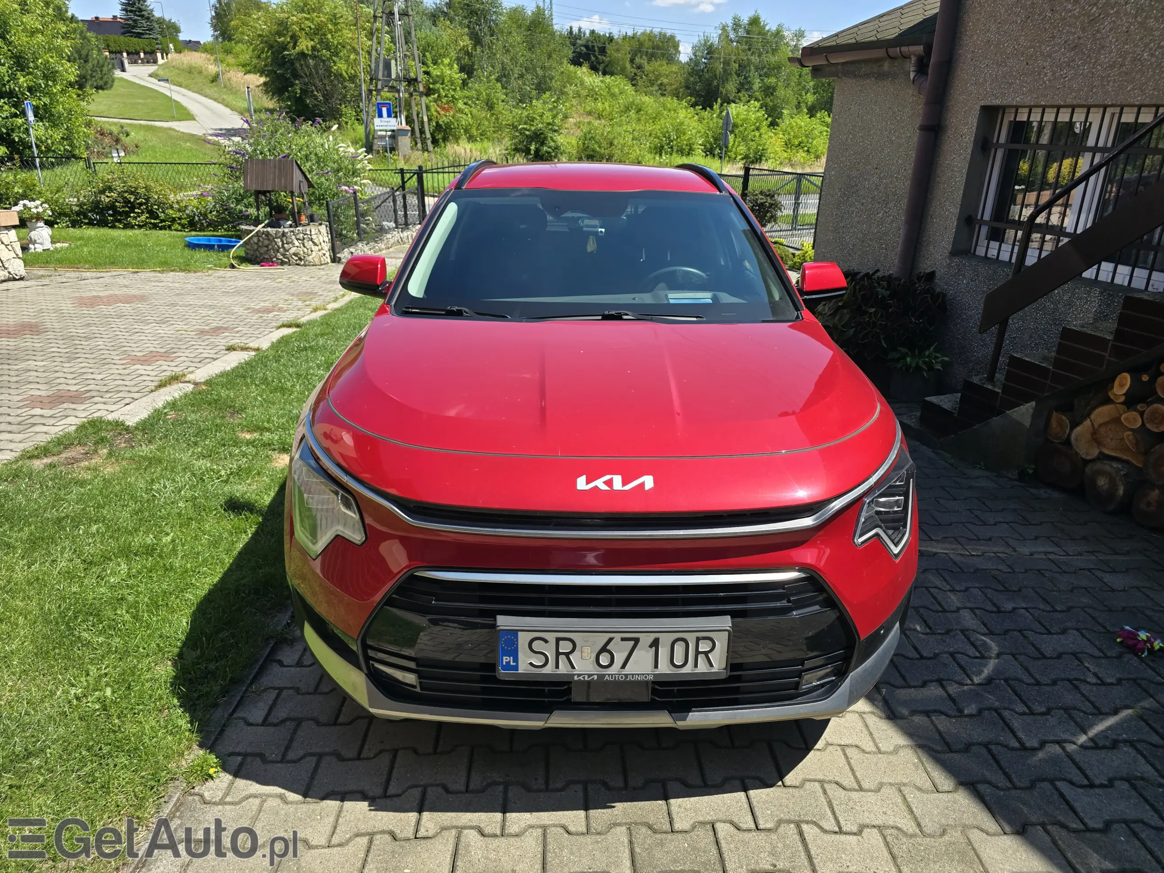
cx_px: 582
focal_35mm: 23
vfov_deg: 58.9
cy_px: 436
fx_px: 773
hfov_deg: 73.9
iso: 12
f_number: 1.7
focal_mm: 6.3
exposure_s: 1/437
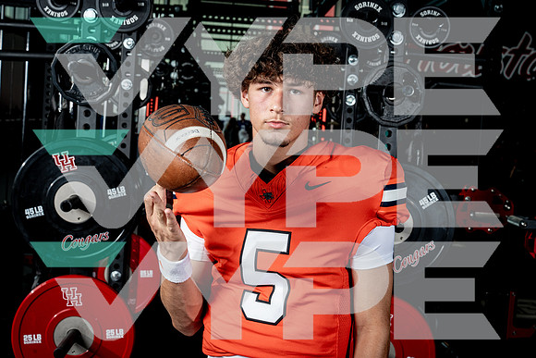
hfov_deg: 35.6
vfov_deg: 24.2
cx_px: 268
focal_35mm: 56
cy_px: 179
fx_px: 834
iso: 640
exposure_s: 1/250
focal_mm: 56
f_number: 9
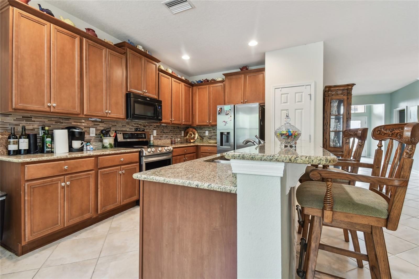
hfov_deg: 100.4
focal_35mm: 15
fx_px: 175
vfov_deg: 77.3
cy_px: 140
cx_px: 210
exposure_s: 1
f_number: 7.1
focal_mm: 10
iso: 100
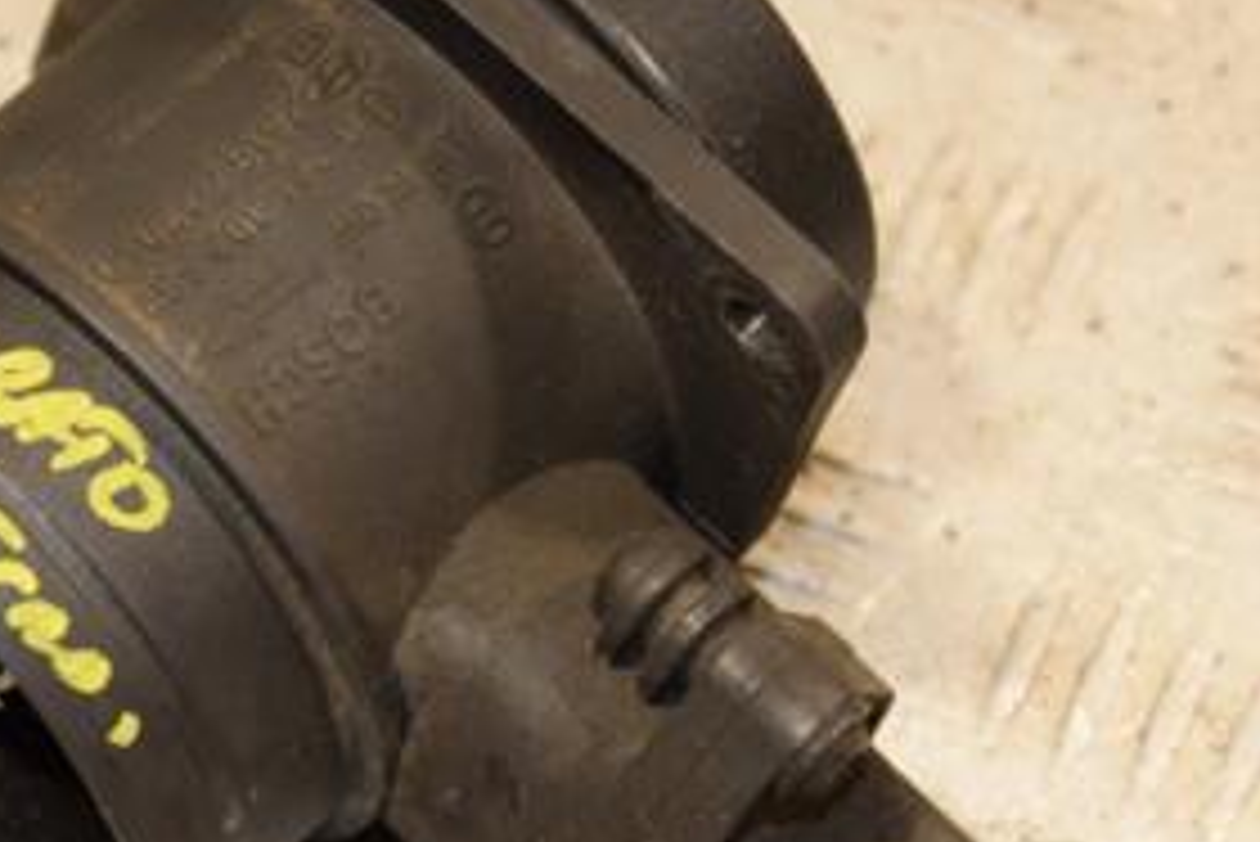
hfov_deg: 10.3
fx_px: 6968
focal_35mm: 199
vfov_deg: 6.9
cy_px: 495
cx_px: 382
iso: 800
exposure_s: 1/160
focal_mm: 62
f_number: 5.3
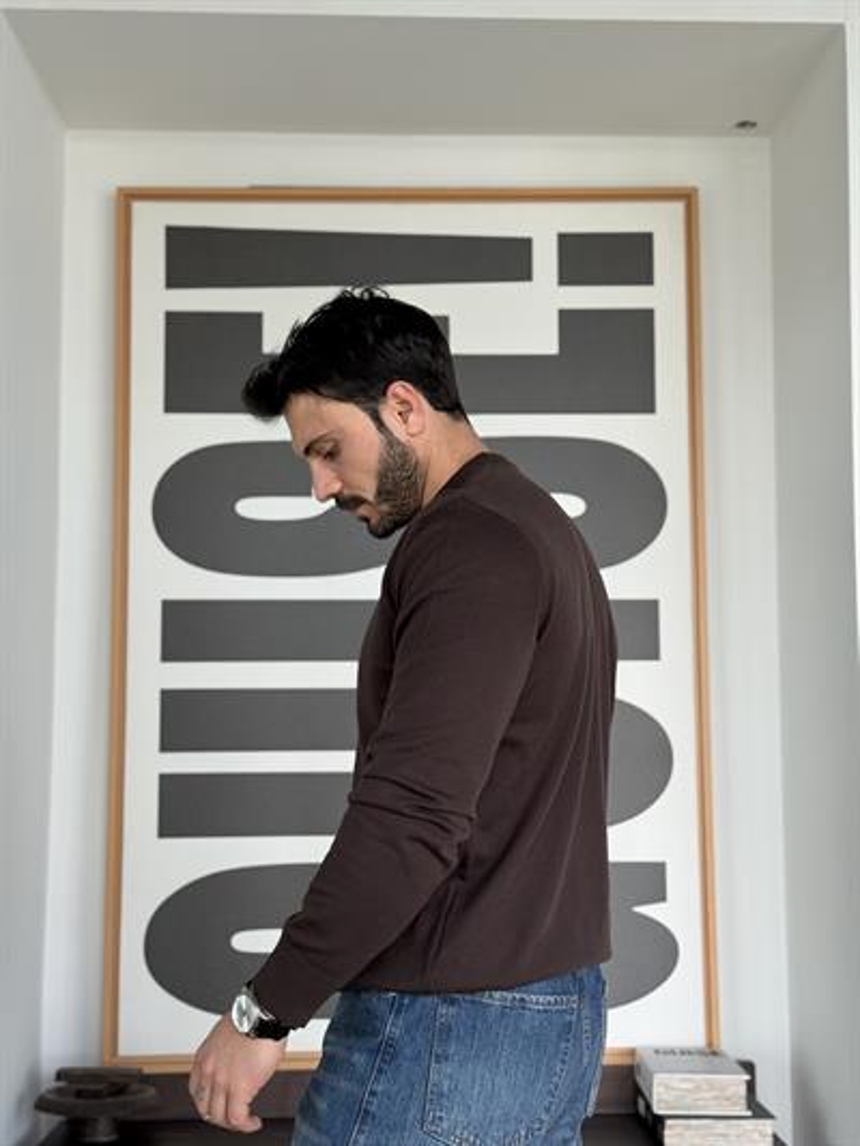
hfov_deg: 30.3
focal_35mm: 48
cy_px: 573
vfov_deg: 39.6
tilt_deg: +5.7
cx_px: 430
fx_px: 1589
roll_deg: -0.1
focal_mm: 6.76
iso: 64
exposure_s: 1/131
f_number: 1.78
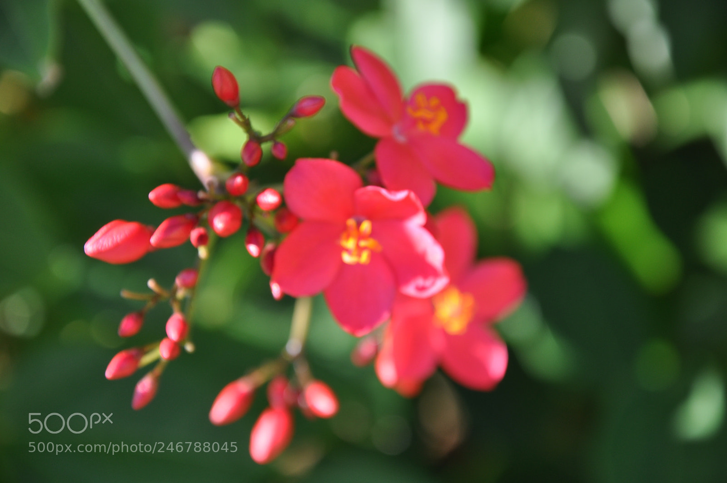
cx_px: 364
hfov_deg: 13.1
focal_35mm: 158
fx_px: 3177
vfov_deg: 8.7
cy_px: 242
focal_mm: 105
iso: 200
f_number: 8
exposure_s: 1/160
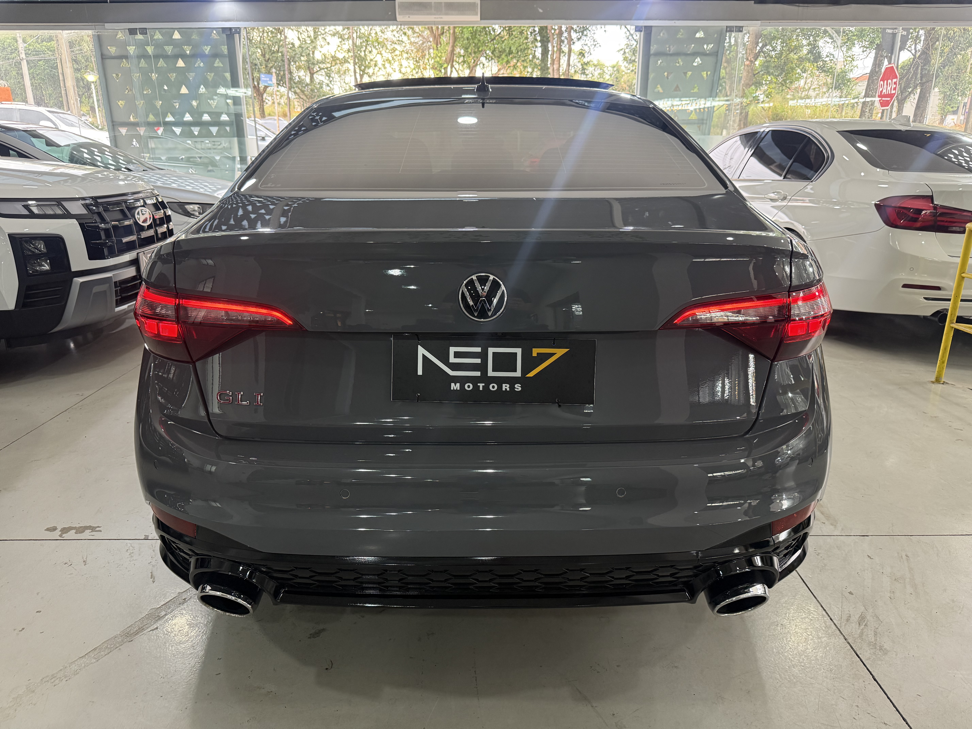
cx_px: 486
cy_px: 364
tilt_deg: -17.8
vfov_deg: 56.8
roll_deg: +0.2
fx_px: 674
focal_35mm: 24
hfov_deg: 71.6
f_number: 1.78
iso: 250
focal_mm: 6.76
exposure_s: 1/60
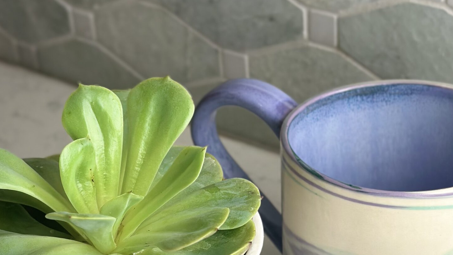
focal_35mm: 92
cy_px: 167
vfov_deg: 13.1
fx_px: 1105
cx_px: 232
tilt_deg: -30.0
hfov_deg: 23.2
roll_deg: +4.0
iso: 80
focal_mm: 6.86
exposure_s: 1/1073
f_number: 1.78
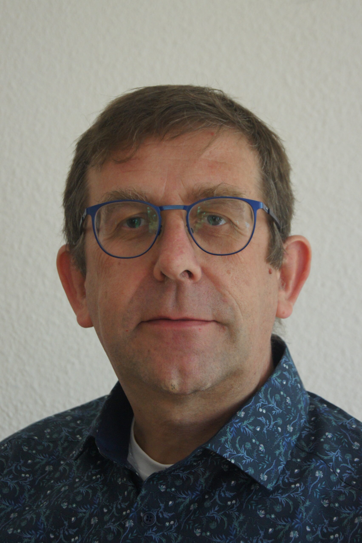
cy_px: 272
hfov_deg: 16.5
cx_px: 181
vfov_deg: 24.6
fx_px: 1246
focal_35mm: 82
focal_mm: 55
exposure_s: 1/13
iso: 1600
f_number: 5.6
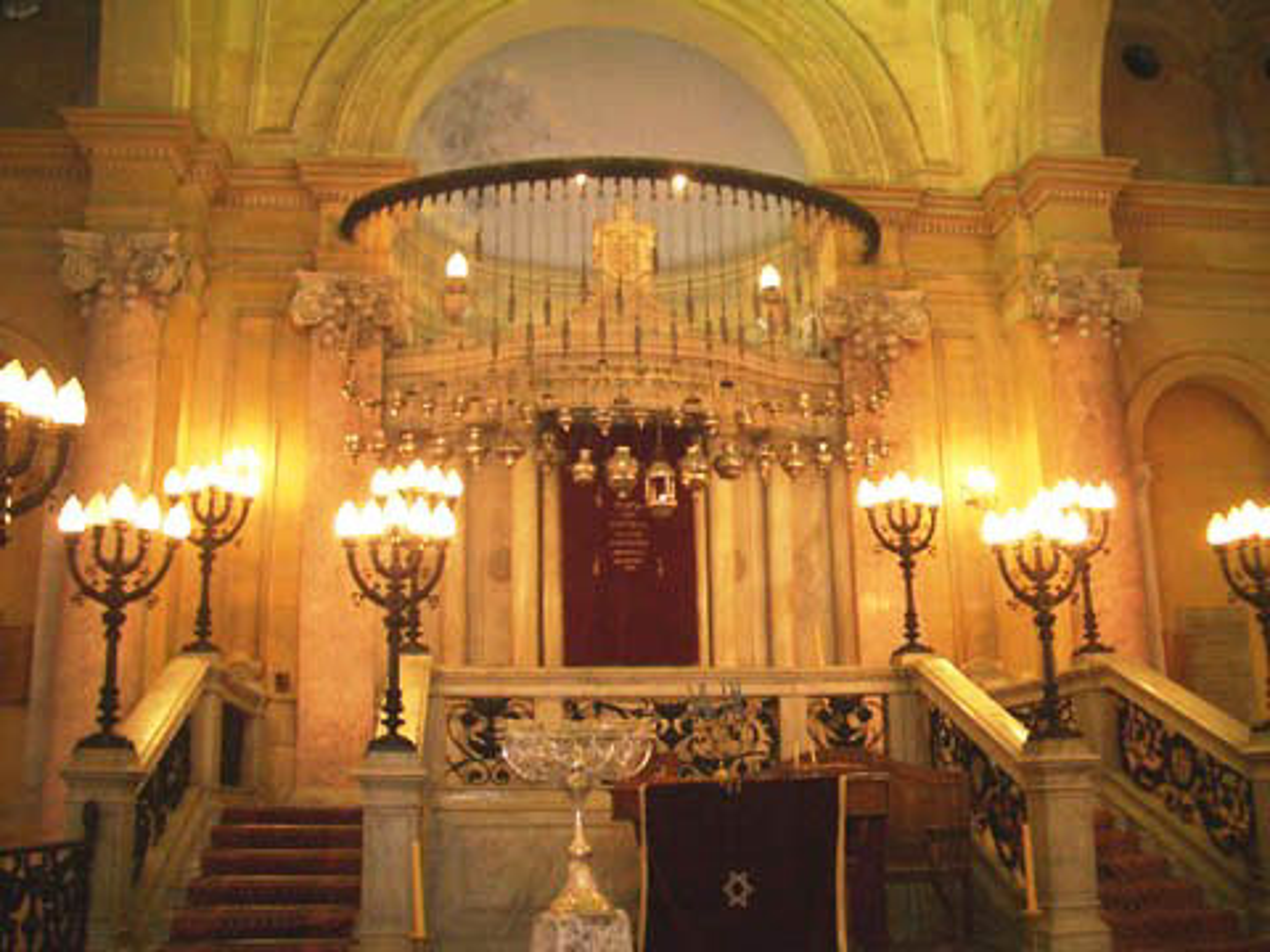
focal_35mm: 35
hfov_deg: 52.6
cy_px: 476
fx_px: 1284
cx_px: 635
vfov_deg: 40.7
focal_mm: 5.8
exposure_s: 1/60
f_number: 2.6
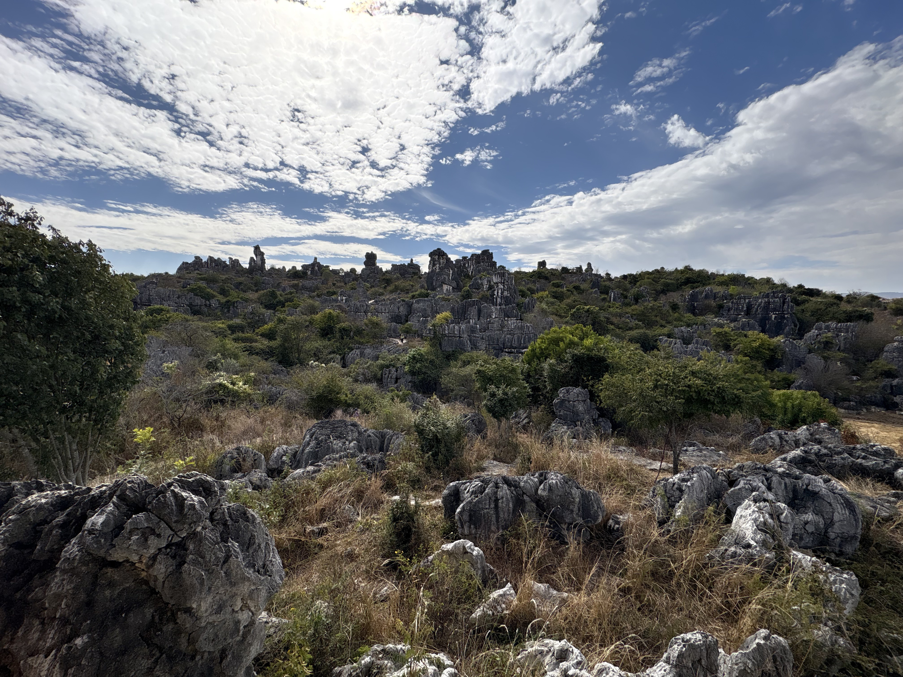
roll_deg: -0.7
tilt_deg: -4.5
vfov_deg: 85.7
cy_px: 338
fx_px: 365
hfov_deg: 102.1
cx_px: 452
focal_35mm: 14
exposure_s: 1/2342
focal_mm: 2.22
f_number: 2.2
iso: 64
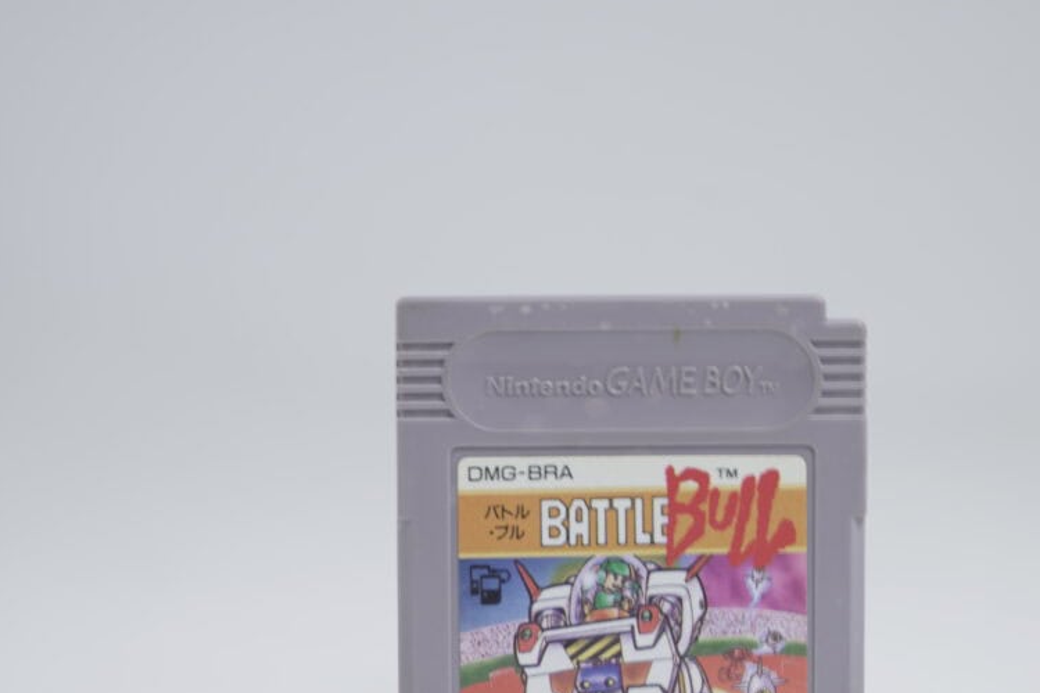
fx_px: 3235
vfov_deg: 12.2
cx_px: 641
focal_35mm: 112
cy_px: 521
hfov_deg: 18.2
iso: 100
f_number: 5.6
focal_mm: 70
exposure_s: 1/6
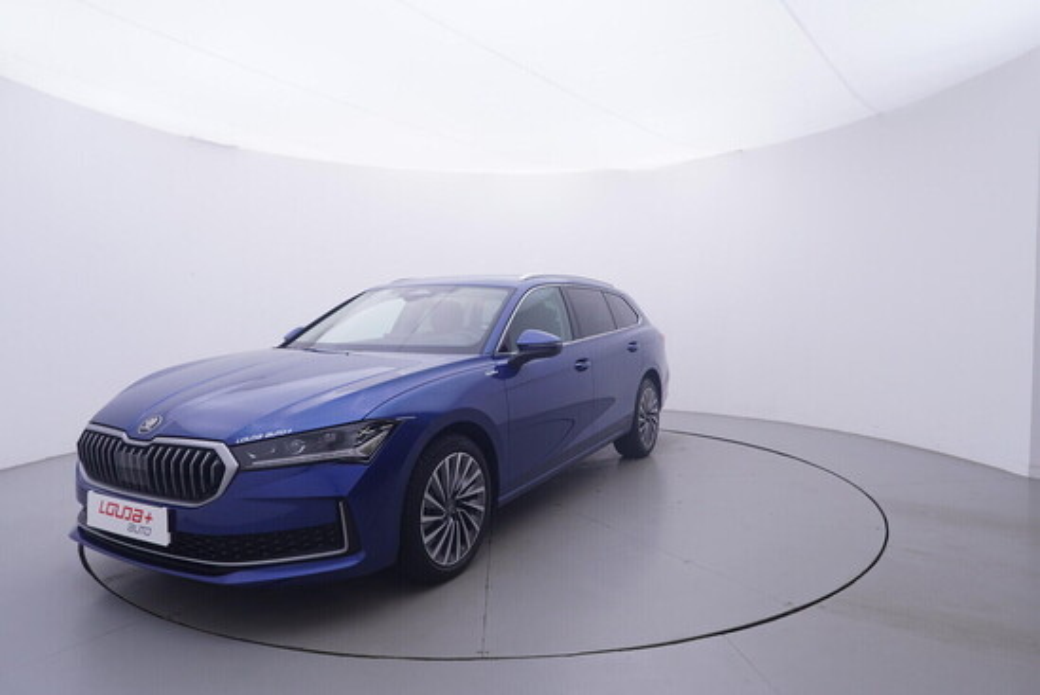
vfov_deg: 56.2
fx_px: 650
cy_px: 348
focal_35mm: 22
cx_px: 520
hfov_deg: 77.3
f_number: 5
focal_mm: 15
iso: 200
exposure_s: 1/80
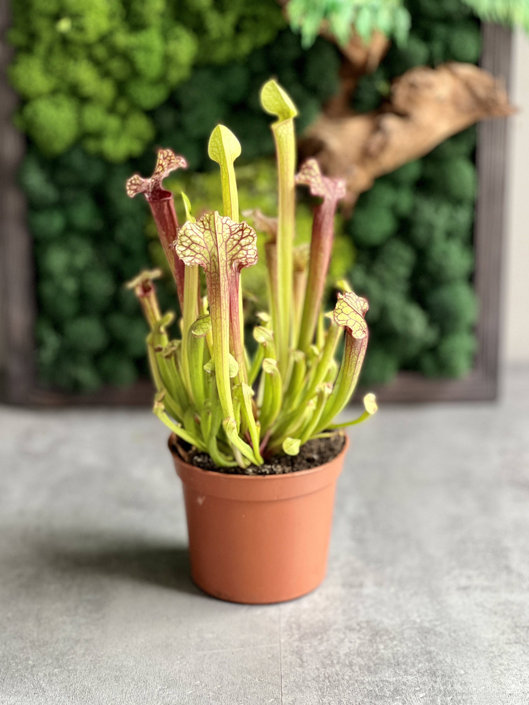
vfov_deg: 25.0
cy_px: 356
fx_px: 1589
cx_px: 266
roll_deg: -0.8
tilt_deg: -18.4
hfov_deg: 18.9
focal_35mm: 78
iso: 250
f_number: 2.8
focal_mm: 9
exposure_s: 1/40
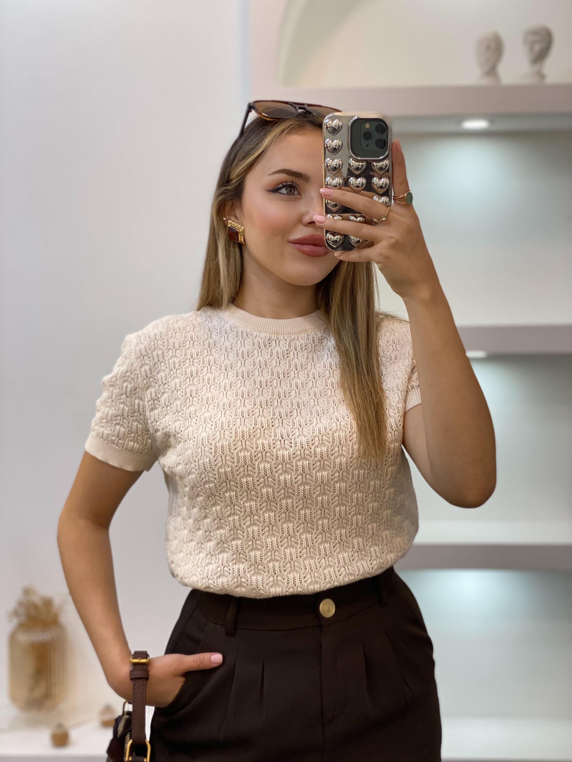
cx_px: 286
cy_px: 381
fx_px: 1146
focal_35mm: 52
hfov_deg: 28.0
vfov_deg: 36.8
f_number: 2
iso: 80
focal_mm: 6
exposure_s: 1/100
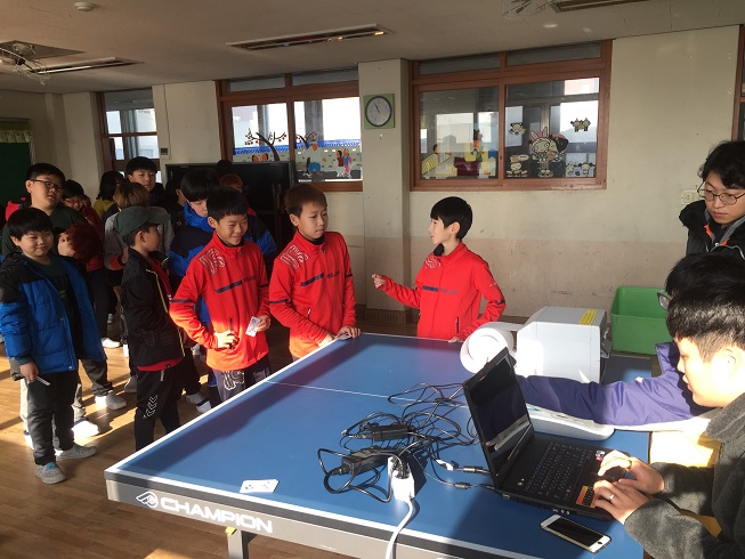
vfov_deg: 48.2
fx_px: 624
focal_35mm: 29
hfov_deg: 61.7
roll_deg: +1.0
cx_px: 372
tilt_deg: -11.5
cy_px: 280
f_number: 2.2
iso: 32
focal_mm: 4.15
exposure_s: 1/120
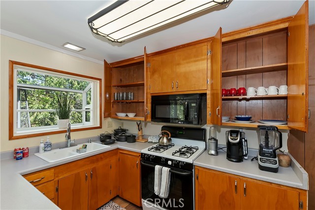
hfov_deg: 100.4
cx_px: 158
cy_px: 105
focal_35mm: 15
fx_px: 131
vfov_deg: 77.4
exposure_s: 1/30
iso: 400
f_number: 8
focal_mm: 10
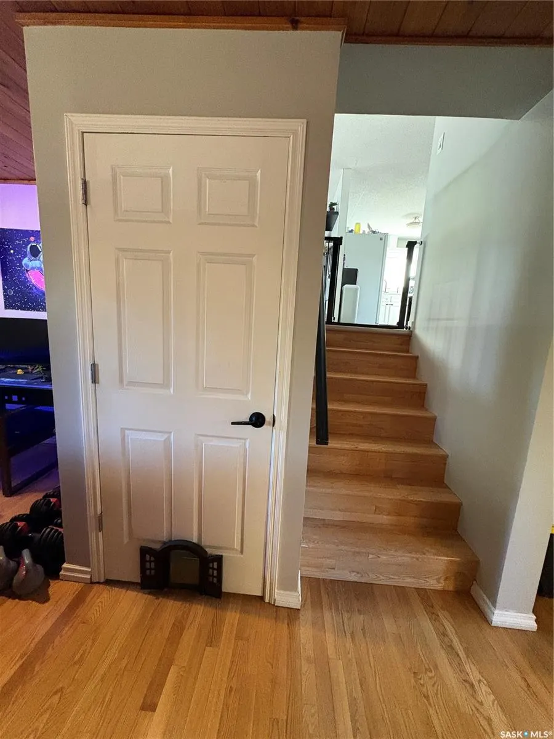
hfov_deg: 85.7
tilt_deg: -9.2
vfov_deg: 102.1
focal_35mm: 14
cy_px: 370
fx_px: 299
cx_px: 277
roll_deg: -3.5
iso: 800
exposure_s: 1/60
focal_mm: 2.22
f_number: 2.2
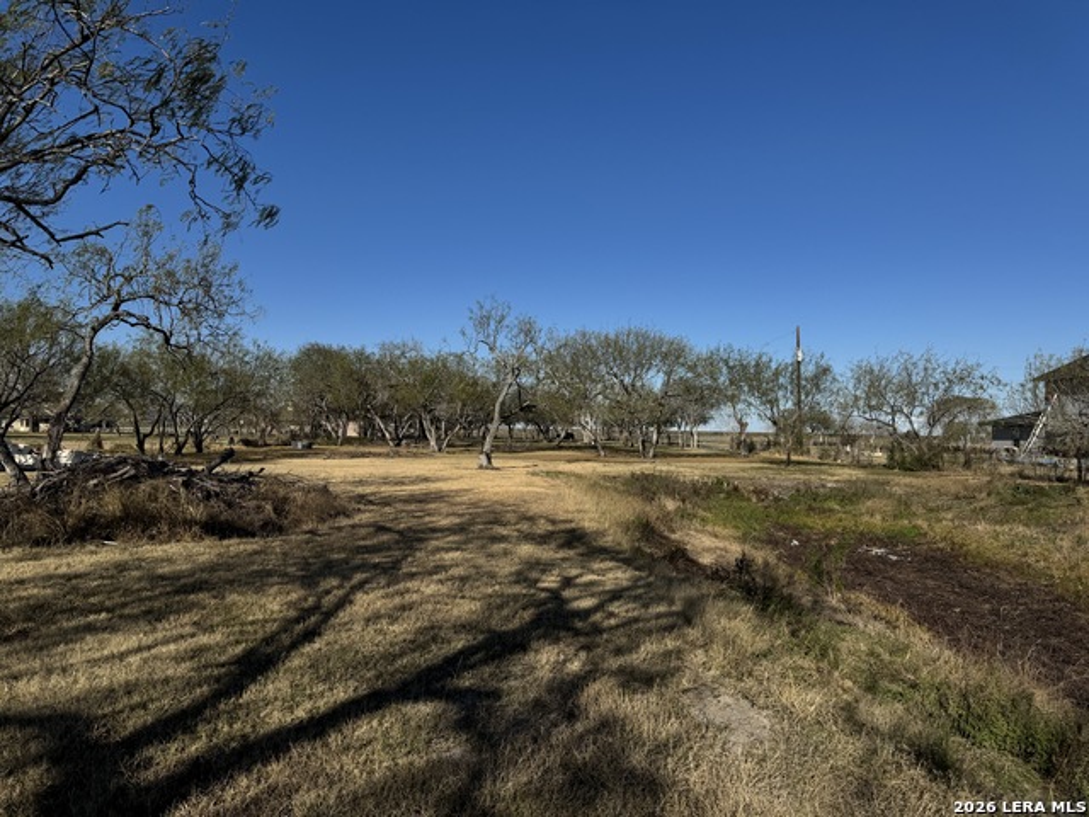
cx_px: 544
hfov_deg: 71.6
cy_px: 408
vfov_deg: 56.8
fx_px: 755
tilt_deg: +1.1
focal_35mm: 24
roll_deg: -1.1
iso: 80
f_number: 1.78
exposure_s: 1/9009
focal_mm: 6.76
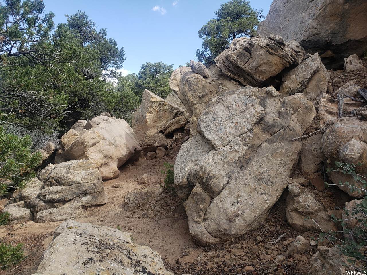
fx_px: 276
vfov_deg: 53.1
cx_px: 184
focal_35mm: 26
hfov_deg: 67.3
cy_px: 138
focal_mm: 4.3
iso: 50
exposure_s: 1/544
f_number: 2.4
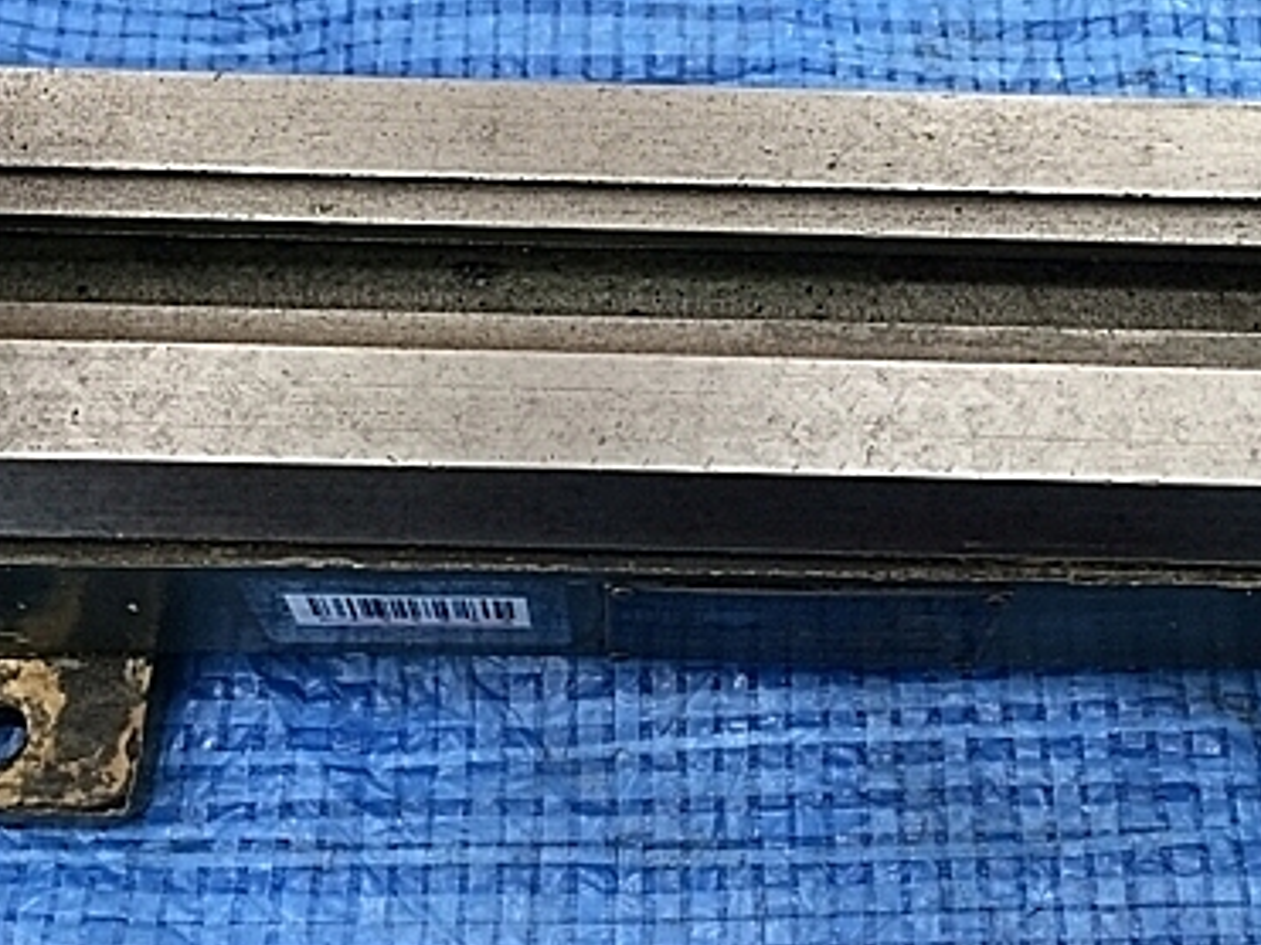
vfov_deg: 28.7
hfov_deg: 38.1
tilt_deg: -63.0
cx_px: 724
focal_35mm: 50
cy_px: 258
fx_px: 1821
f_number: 2.2
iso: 100
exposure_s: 1/30
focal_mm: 4.15
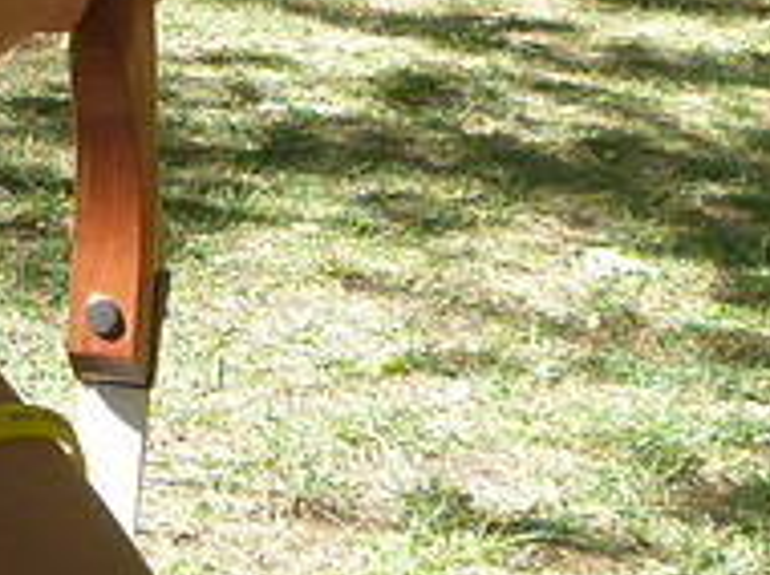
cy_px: -91
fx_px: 2377
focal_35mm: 107
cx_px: 219
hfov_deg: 18.3
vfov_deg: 13.5
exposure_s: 1/125
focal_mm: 6.3
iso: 80
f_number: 3.5
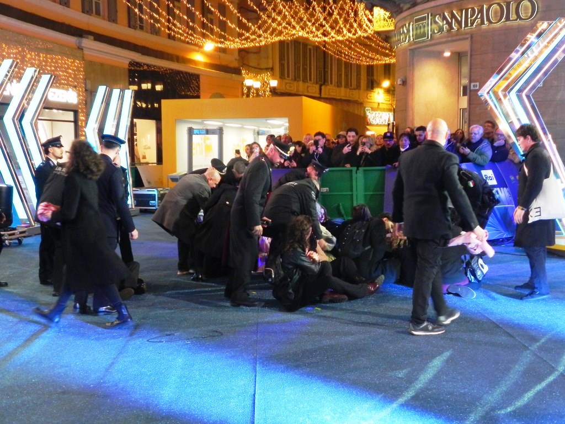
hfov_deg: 41.2
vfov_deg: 31.5
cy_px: 212
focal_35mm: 46
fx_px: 751
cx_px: 282
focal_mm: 8.2
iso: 400
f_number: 3.2
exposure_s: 1/80
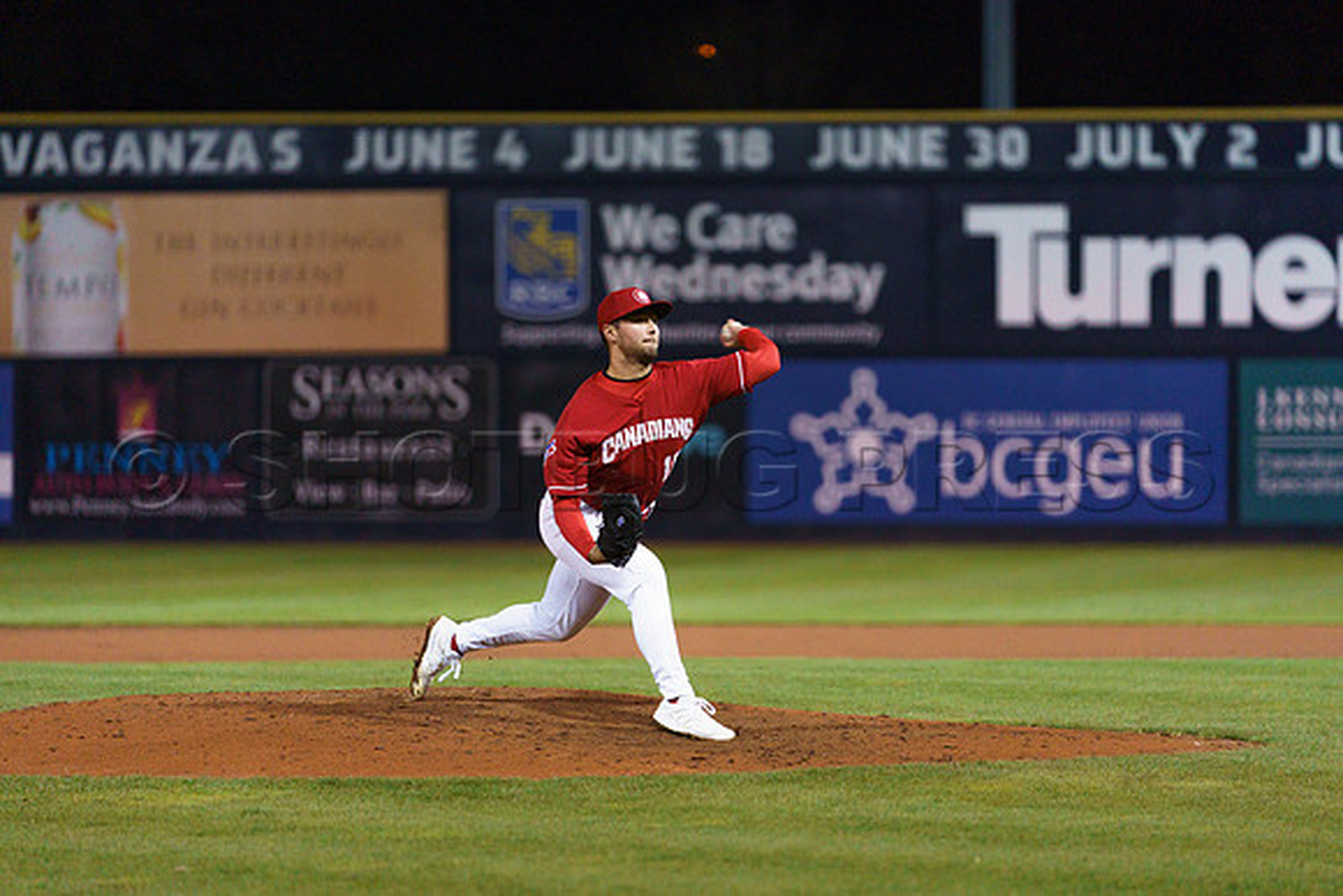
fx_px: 7642
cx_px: 672
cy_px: 448
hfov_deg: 10.0
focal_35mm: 205
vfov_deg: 6.7
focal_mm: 195
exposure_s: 1/1250
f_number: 2.8
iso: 2000
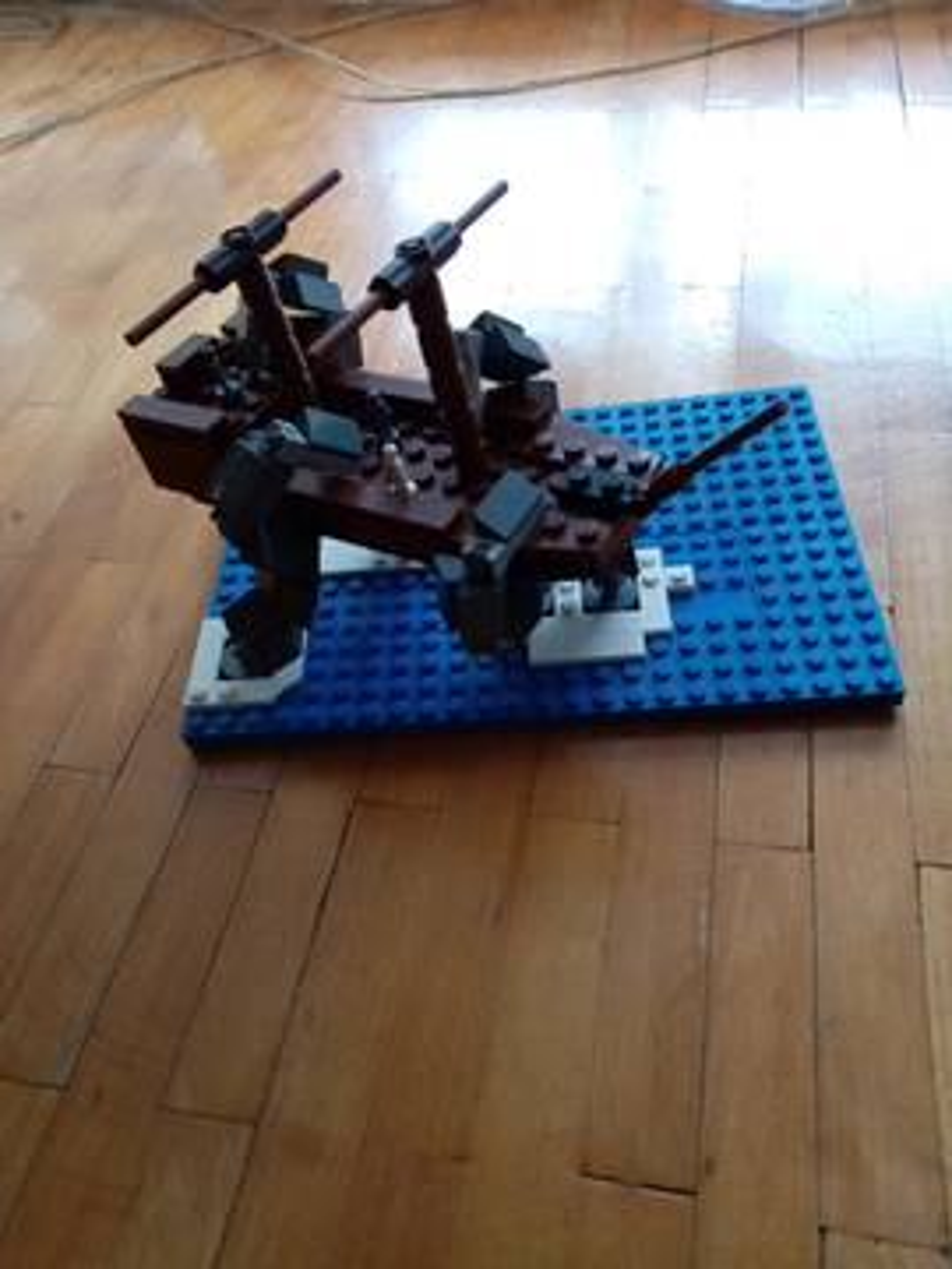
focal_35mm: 26
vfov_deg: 67.3
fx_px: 953
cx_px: 476
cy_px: 634
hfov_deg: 53.1
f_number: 1.8
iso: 289
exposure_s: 1/33.3
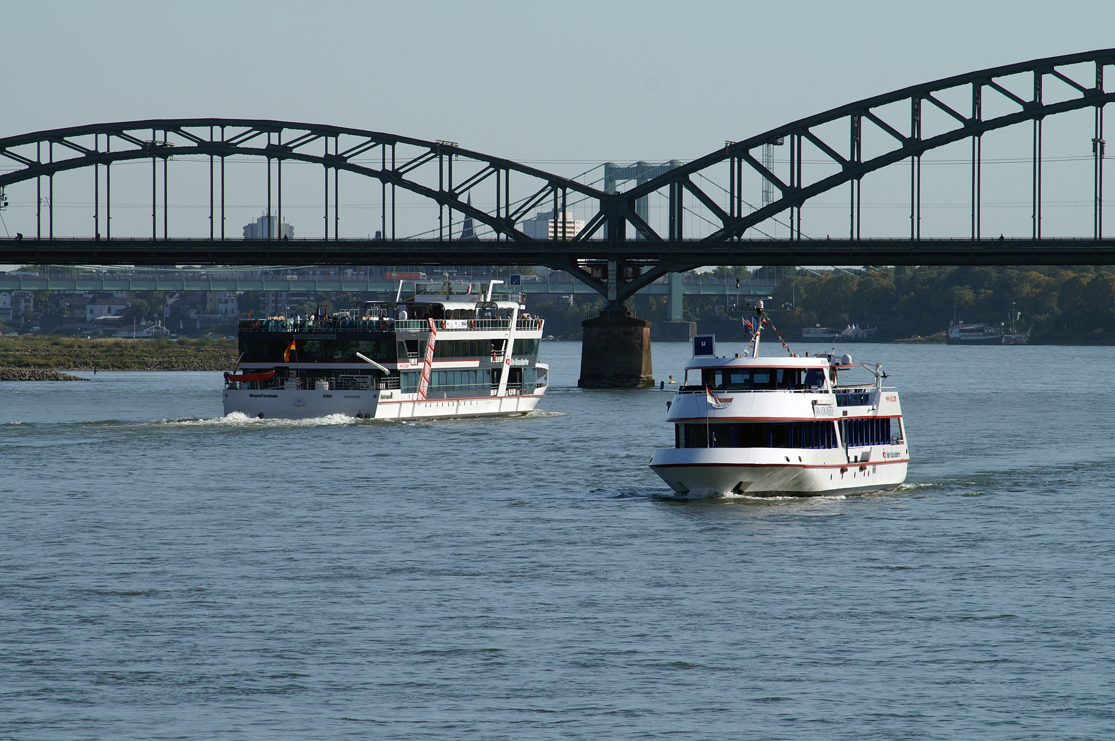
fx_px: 9748
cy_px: 370
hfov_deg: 6.5
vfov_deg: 4.4
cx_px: 558
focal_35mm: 315
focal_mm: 210
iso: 100
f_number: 11
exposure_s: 1/250
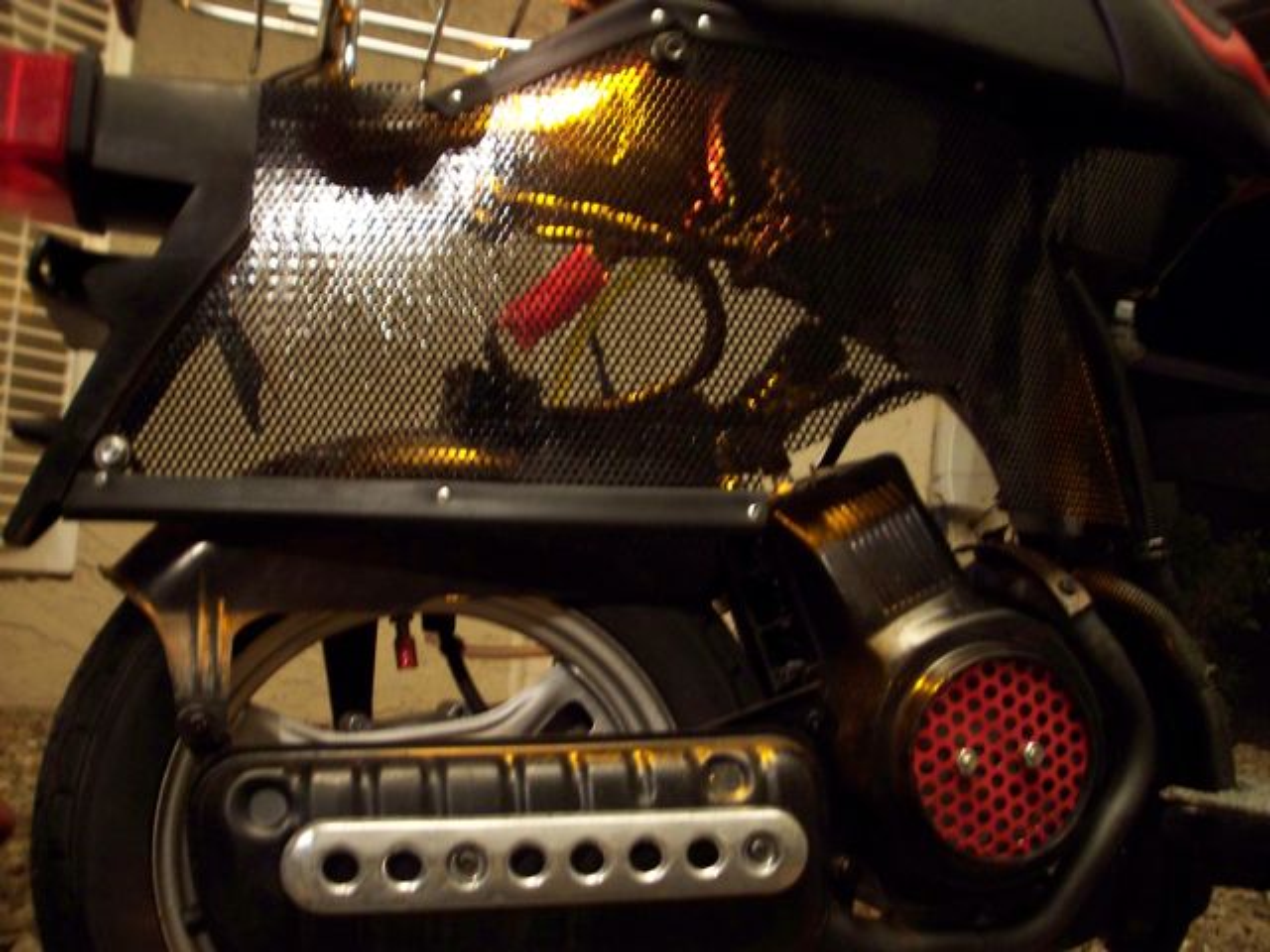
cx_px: 635
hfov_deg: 49.0
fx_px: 1394
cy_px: 476
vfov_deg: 37.7
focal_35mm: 38
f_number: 3.9
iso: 200
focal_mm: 6.3
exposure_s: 1/2
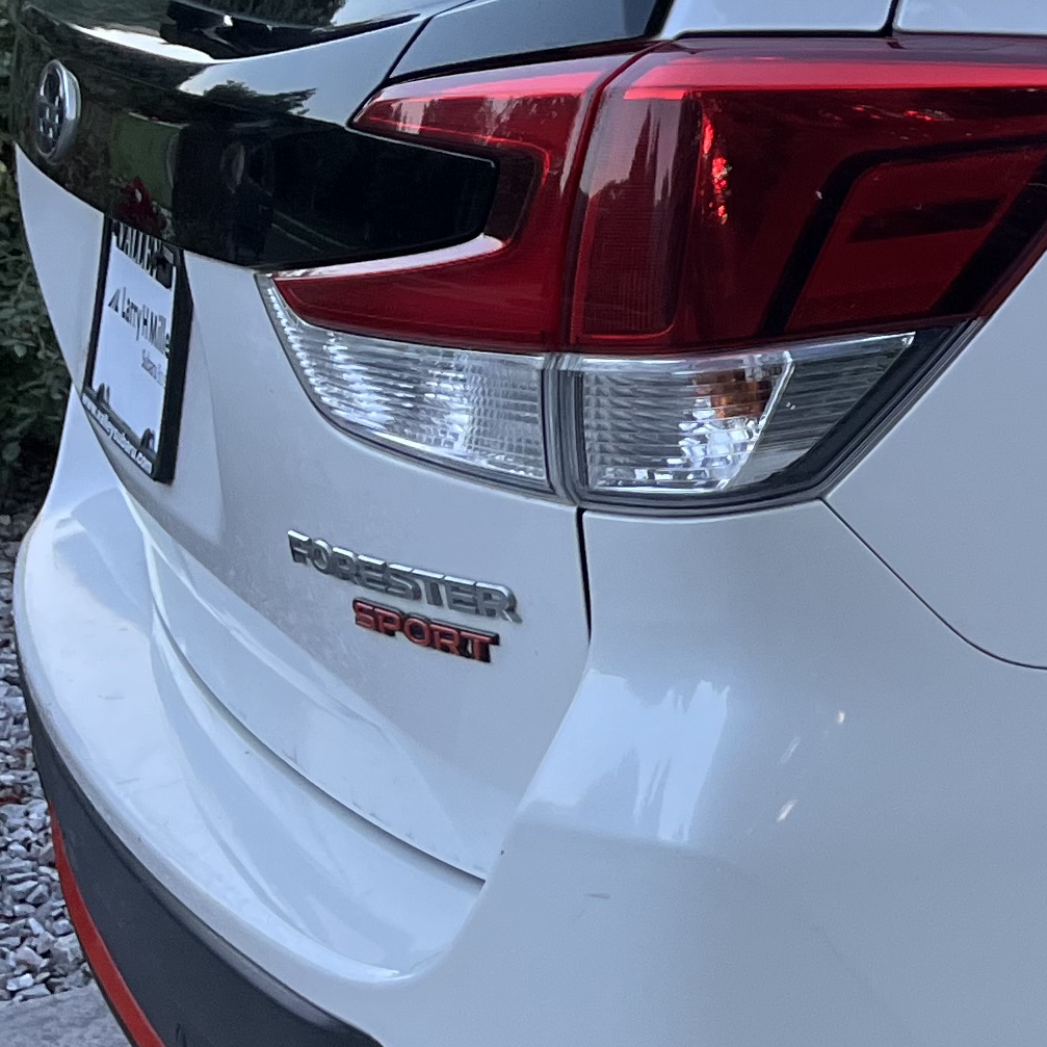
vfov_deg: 18.7
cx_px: 1890
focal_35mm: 92
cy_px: 218
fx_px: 3148
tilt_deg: -10.8
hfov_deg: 16.0
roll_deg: -0.7
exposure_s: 1/101
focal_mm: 5.1
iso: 125
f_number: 1.6
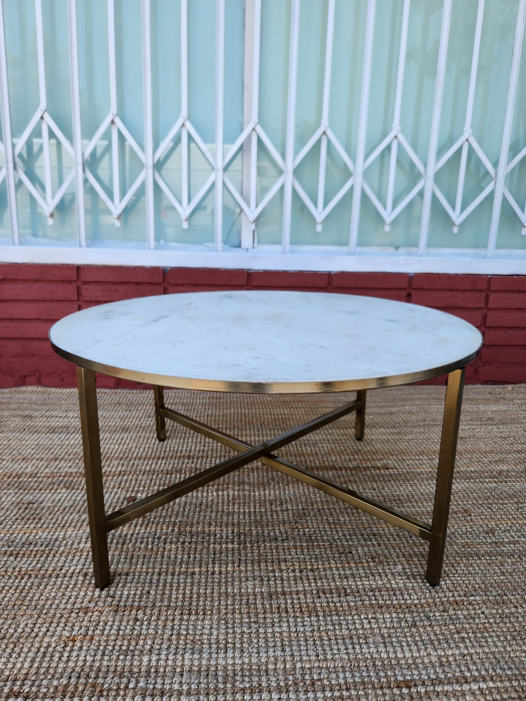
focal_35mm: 23
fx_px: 466
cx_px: 263
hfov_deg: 58.9
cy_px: 350
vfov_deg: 73.9
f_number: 1.8
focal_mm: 5.4
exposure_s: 1/303
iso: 20
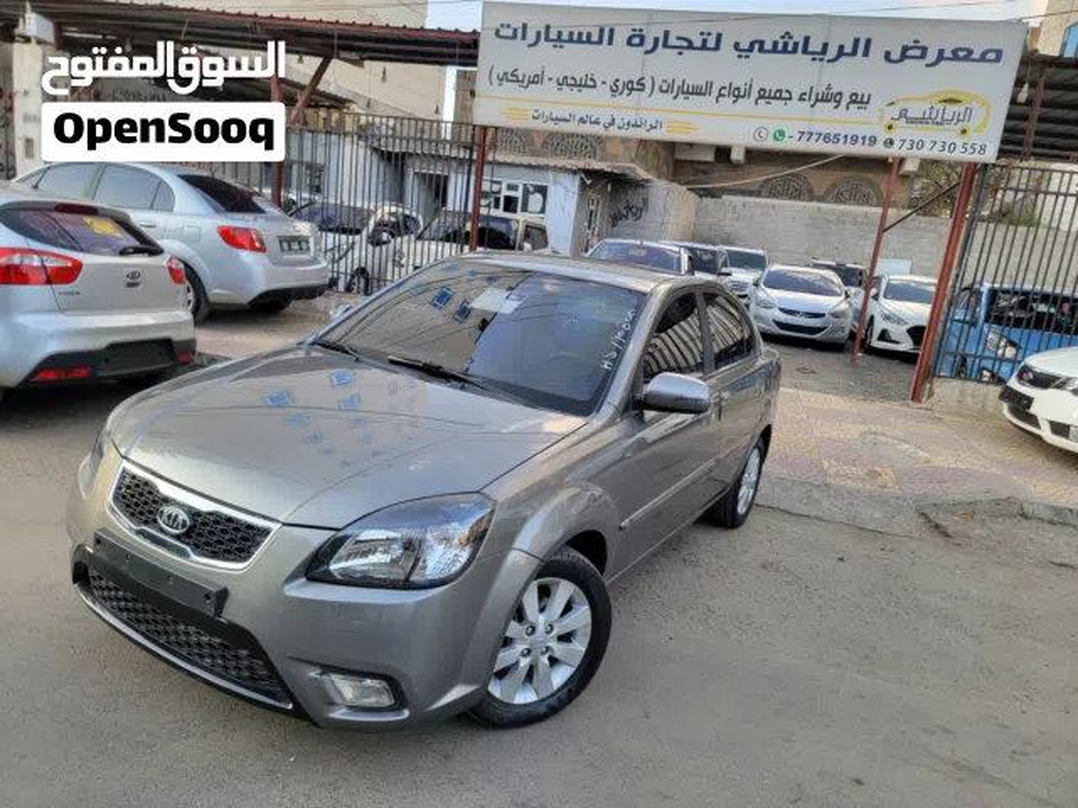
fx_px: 747
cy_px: 404
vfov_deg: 56.8
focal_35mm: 24
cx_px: 539
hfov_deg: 71.6
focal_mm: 6.7
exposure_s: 1/120
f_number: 1.8
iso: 40
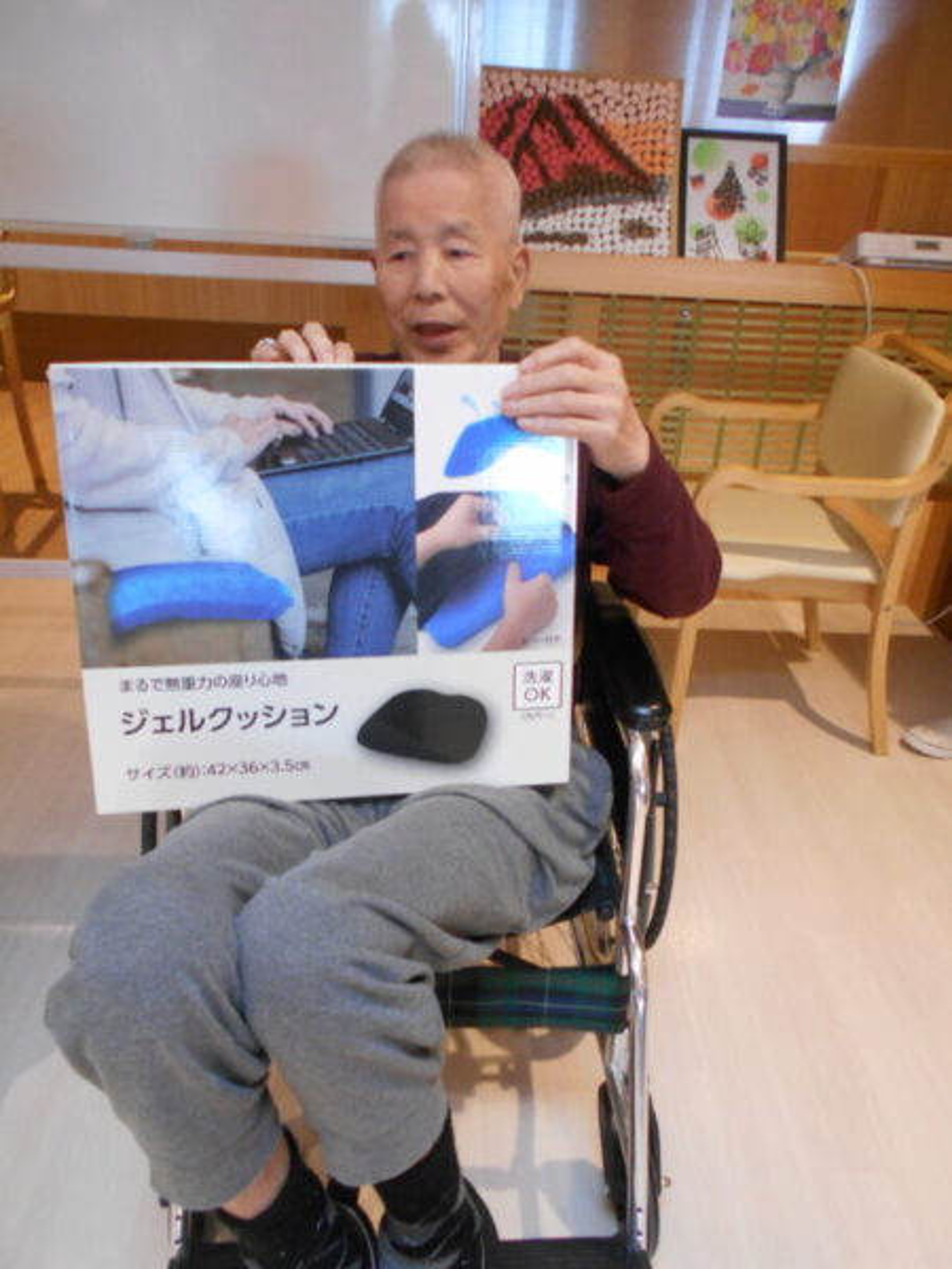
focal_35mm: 26
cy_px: 634
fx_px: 953
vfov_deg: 67.3
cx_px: 476
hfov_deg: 53.1
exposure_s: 1/30
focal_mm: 4.6
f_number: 3.2
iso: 360
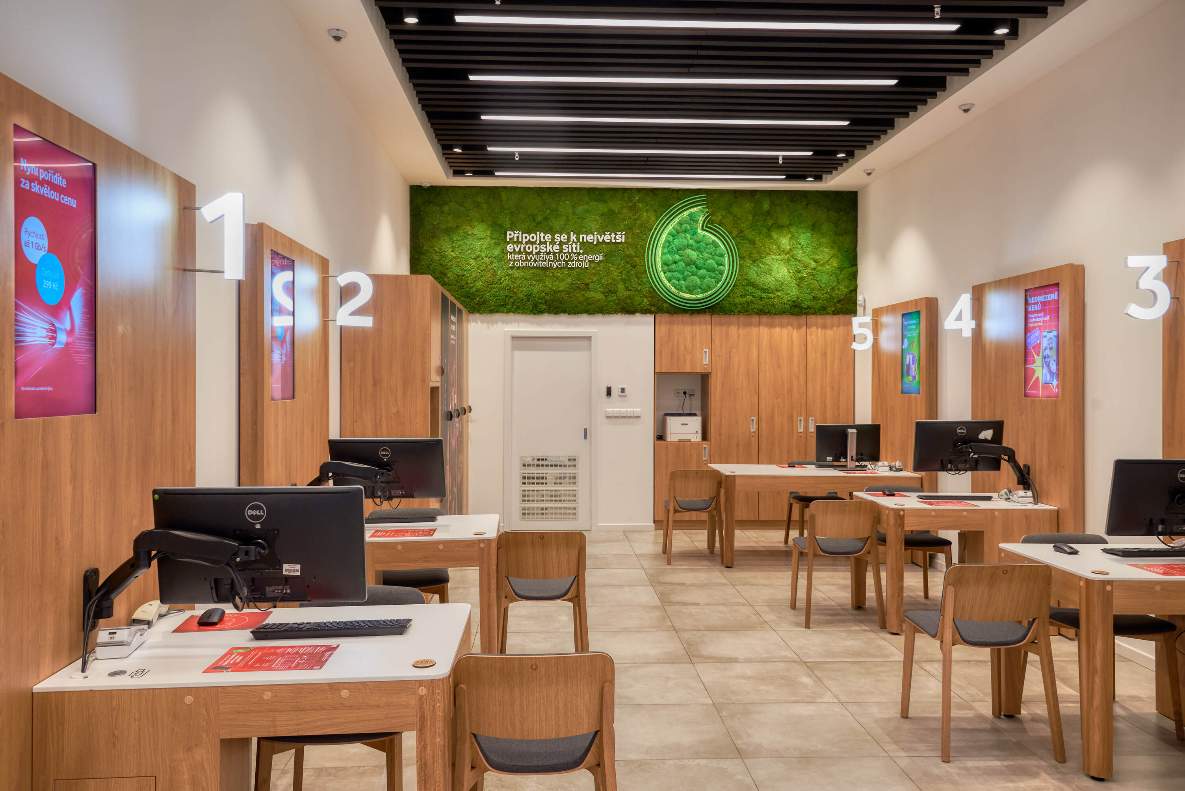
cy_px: 396
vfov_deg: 48.0
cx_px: 592
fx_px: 889
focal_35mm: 27
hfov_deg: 67.4
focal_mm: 27
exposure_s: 1/30
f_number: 6.3
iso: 450
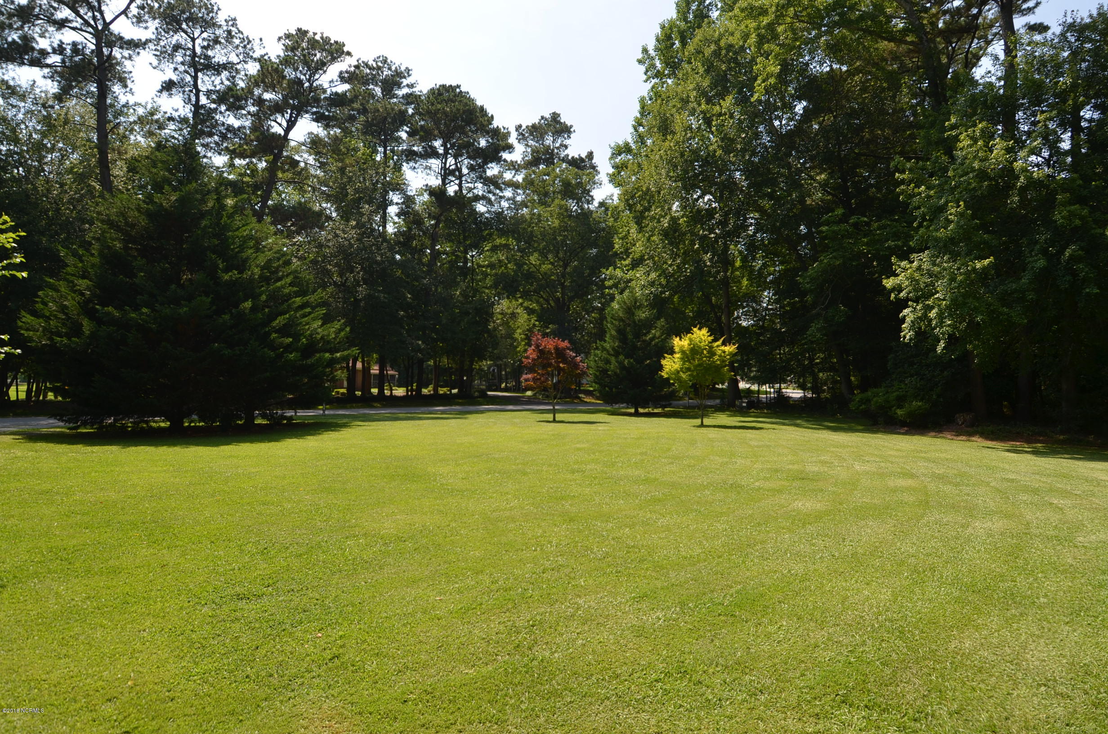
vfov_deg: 67.1
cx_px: 554
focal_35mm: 18
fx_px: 553
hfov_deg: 90.1
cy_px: 367
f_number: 8
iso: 100
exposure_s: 1/250
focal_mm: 12
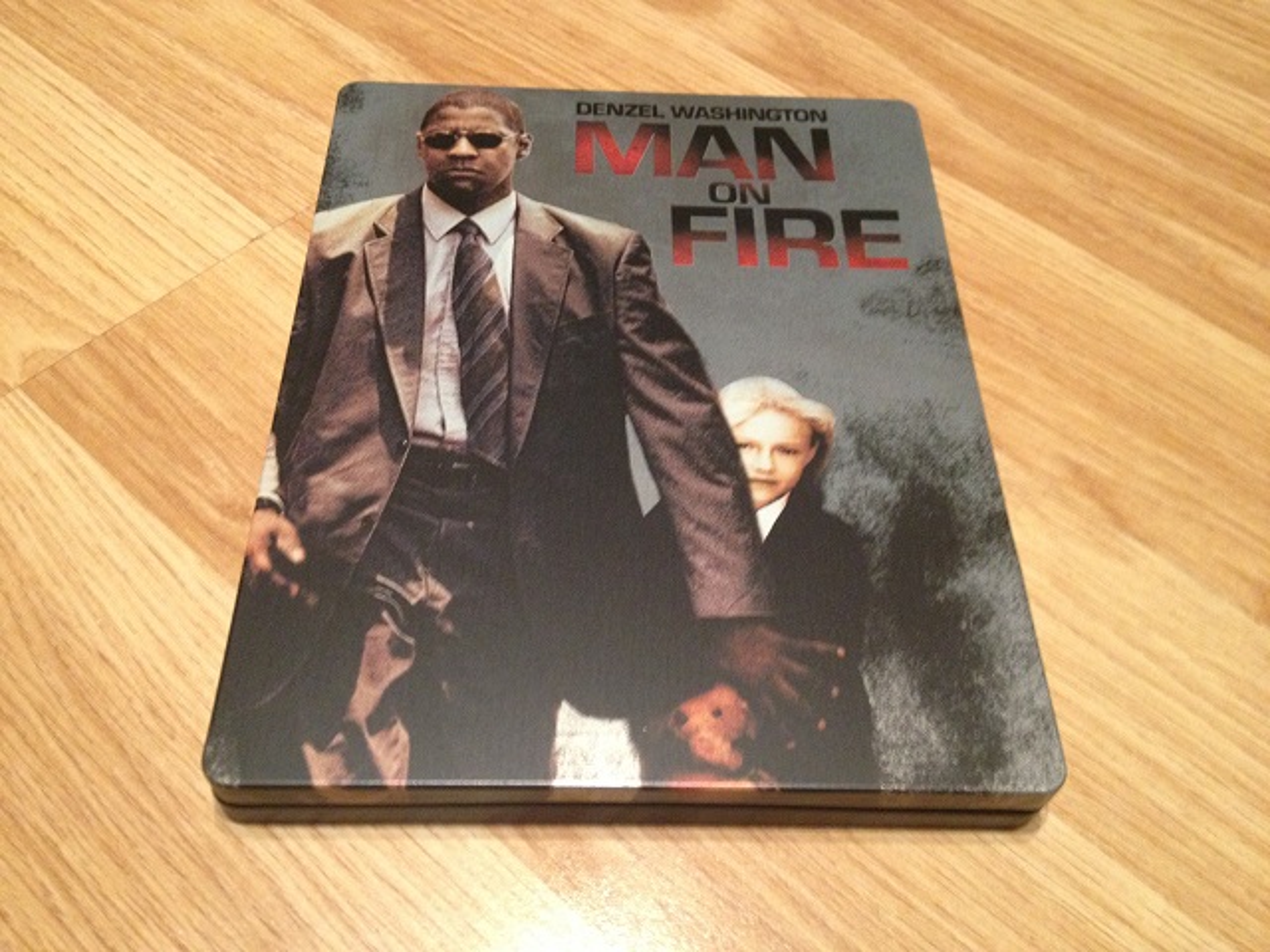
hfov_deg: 52.6
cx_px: 635
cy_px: 476
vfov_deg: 40.7
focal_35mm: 35
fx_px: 1284
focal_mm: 4.28
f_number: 2.4
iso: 320
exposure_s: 1/20
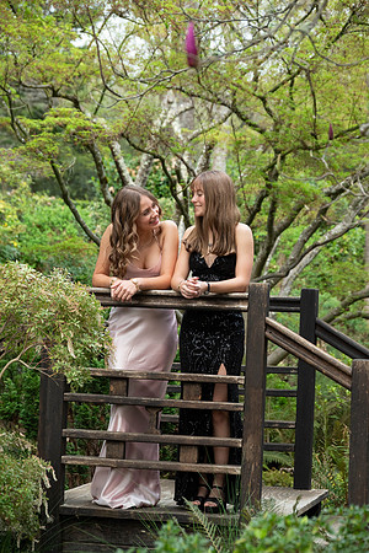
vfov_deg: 19.5
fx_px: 1614
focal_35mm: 105
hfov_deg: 13.0
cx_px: 184
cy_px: 276
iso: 1250
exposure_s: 1/640
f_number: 6.3
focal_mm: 105
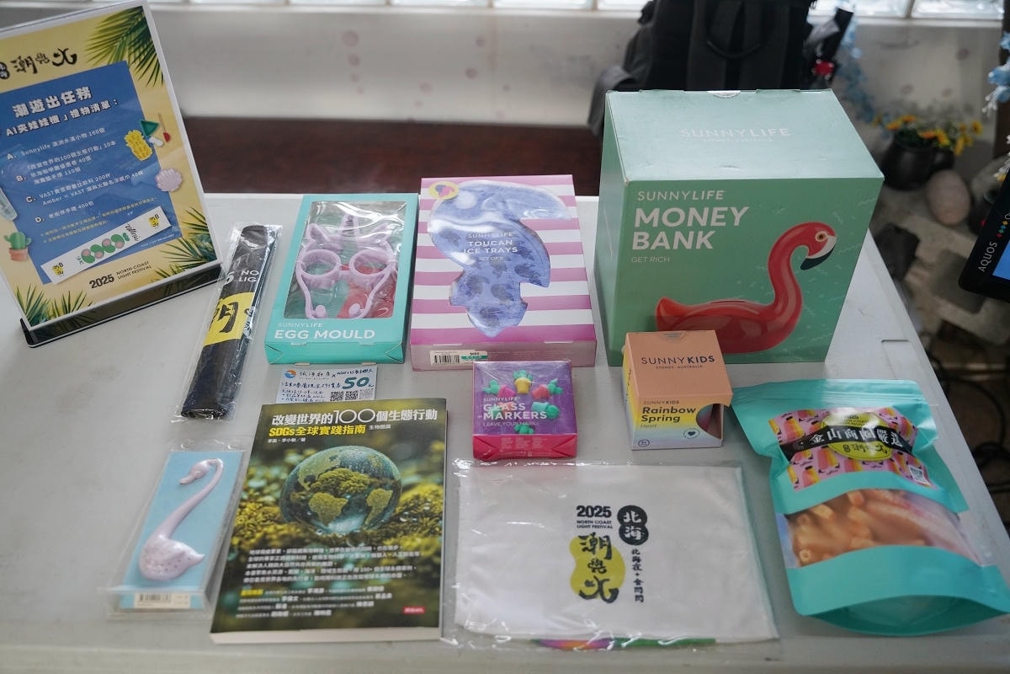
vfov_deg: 42.3
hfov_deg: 60.3
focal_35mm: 31
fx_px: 870
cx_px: 505
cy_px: 337
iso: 1600
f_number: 3.5
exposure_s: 1/160
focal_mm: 31
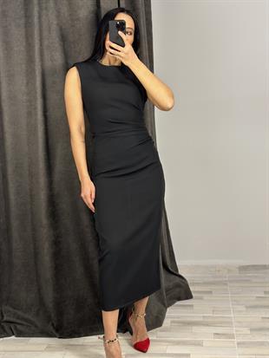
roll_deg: +2.4
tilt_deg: -28.1
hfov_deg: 30.3
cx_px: 134
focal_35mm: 48
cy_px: 179
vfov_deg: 39.6
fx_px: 497
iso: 200
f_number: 1.78
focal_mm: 6.86
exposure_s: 1/100
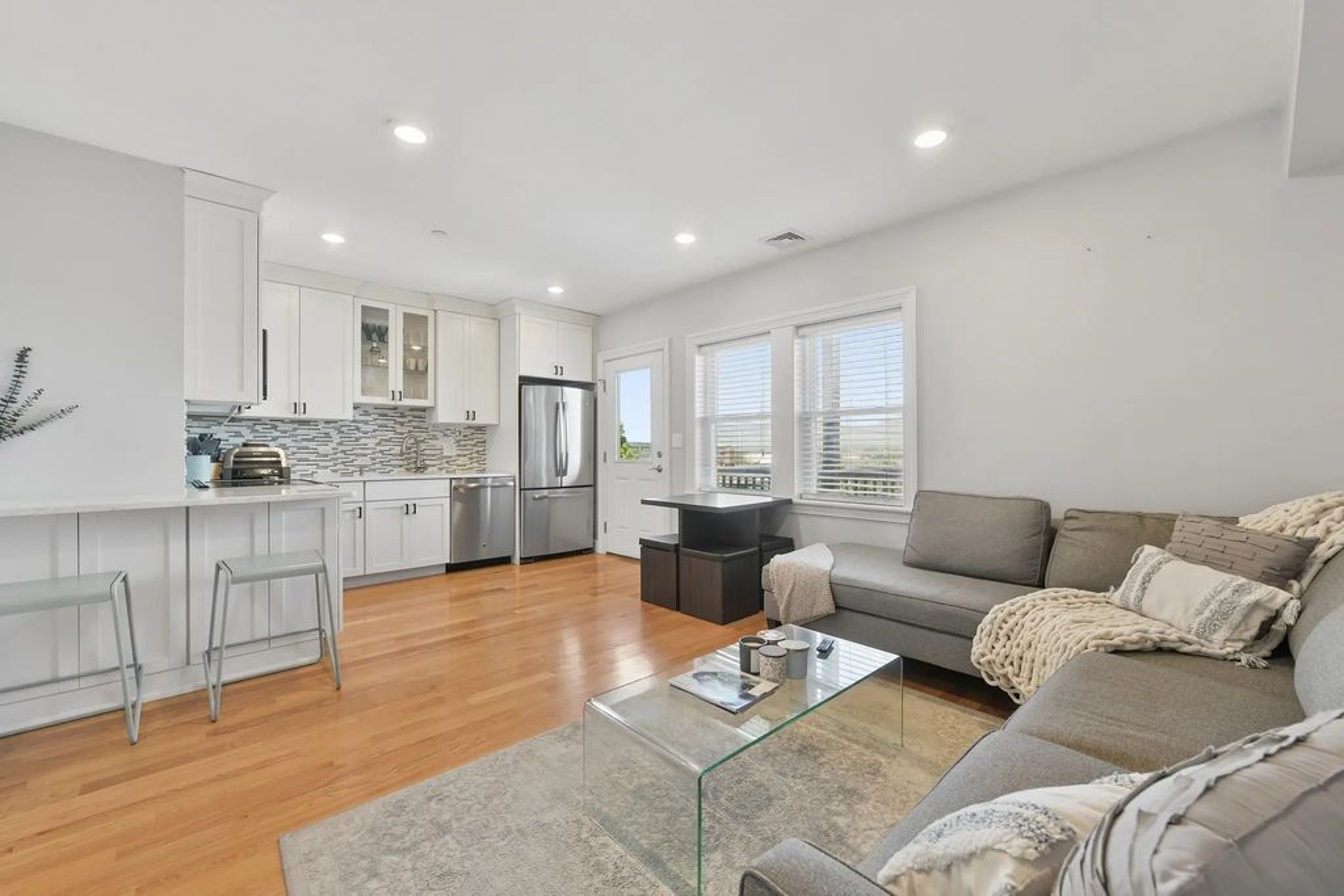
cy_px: 448
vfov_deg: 81.2
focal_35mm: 14
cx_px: 672
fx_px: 523
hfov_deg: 104.2
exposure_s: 1/13
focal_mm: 14
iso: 640
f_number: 9
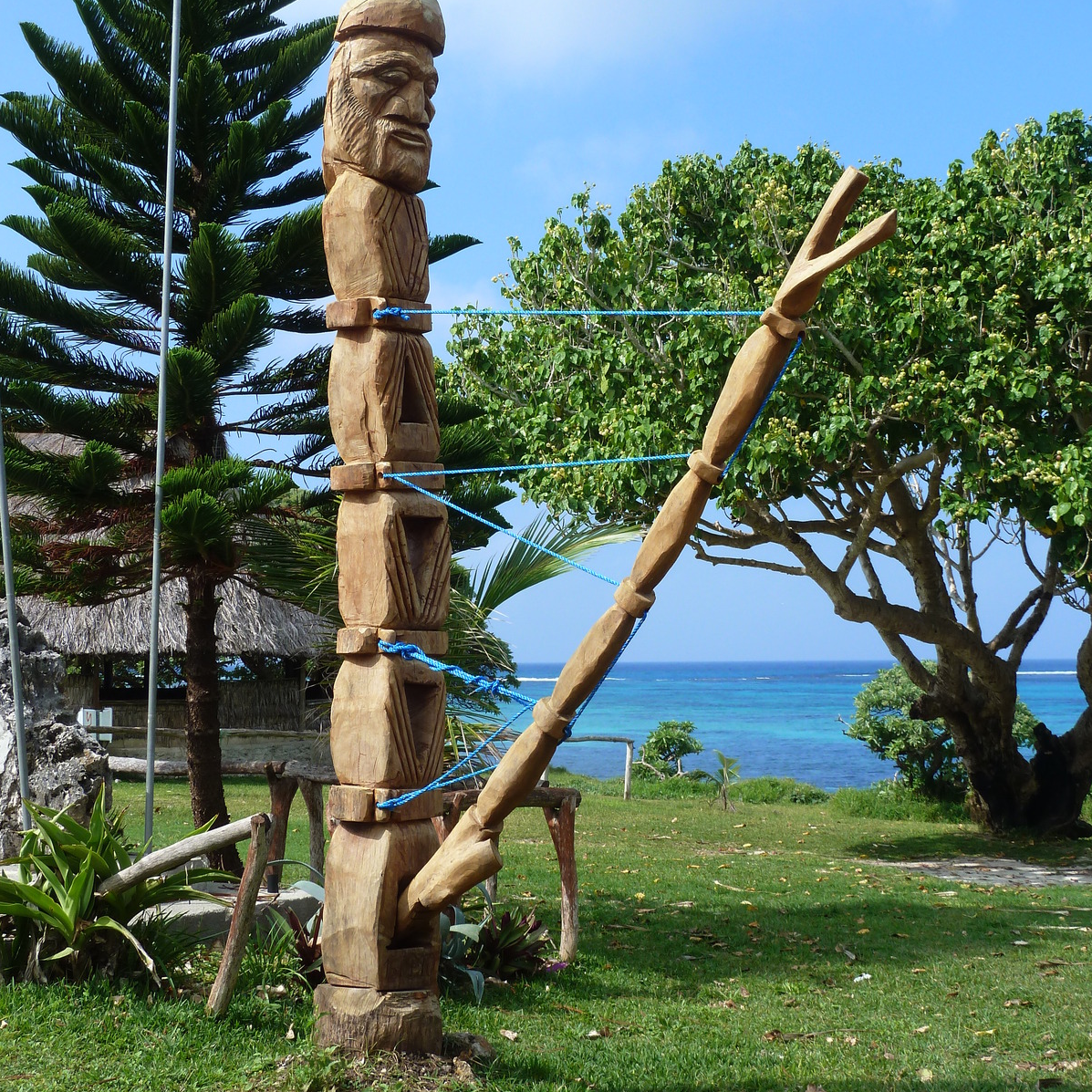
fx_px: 1856
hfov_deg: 32.8
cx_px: 546
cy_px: 479
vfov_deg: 32.8
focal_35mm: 52
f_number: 4
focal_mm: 7.3
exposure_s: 1/400
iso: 80
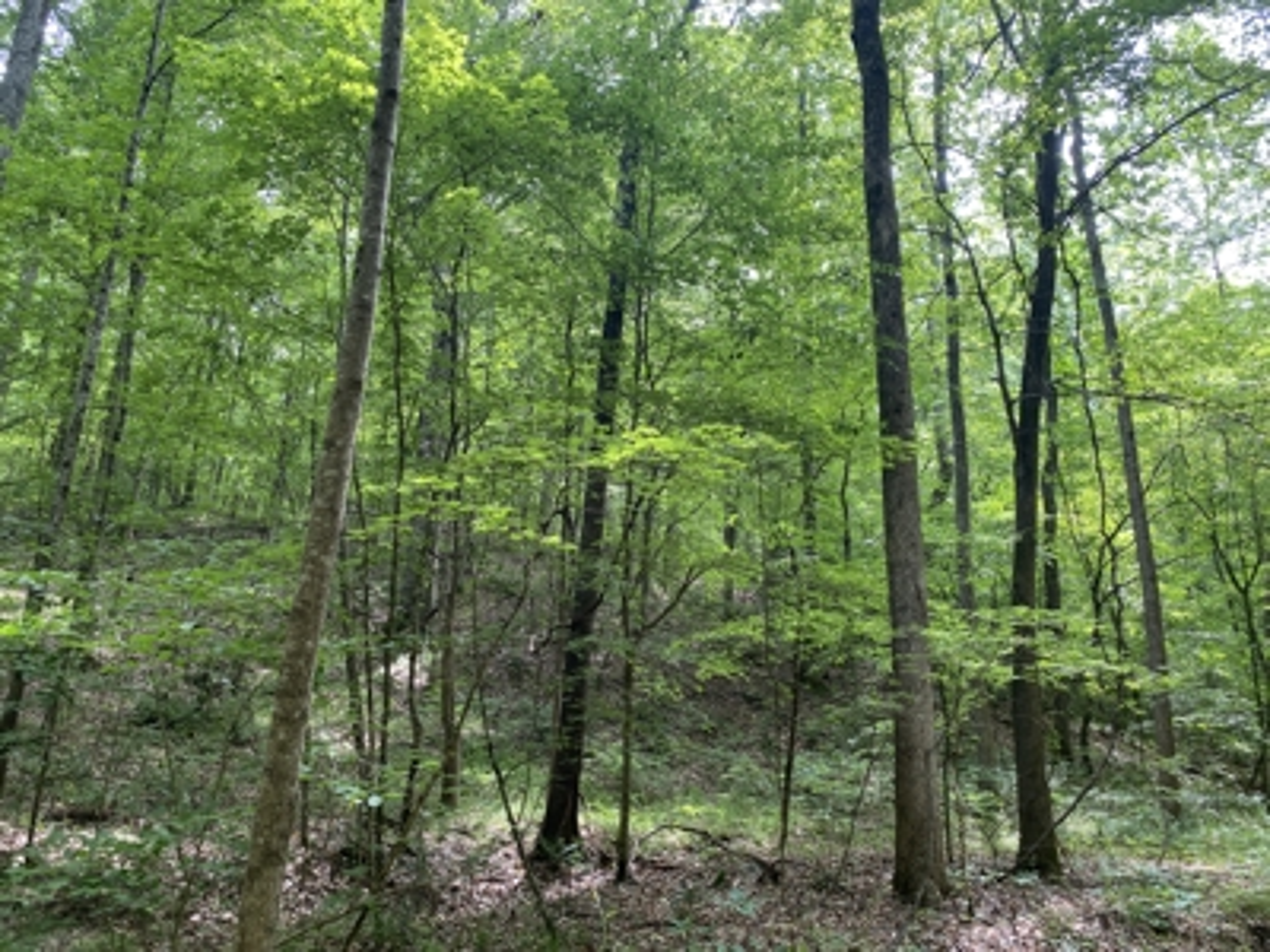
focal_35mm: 26
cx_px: 635
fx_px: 954
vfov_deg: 53.1
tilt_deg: +16.5
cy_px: 476
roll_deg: -1.7
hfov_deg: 67.3
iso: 50
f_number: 1.8
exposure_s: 1/121
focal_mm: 4.25
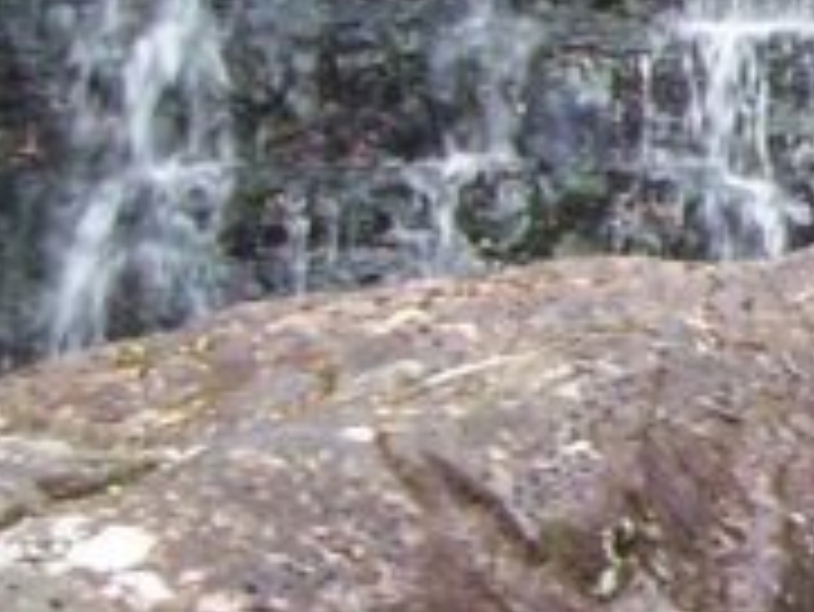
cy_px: 119
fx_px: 5059
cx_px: 1619
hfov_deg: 8.7
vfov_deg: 6.9
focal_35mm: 215
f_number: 2.8
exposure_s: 1/30
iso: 100
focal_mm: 6.3
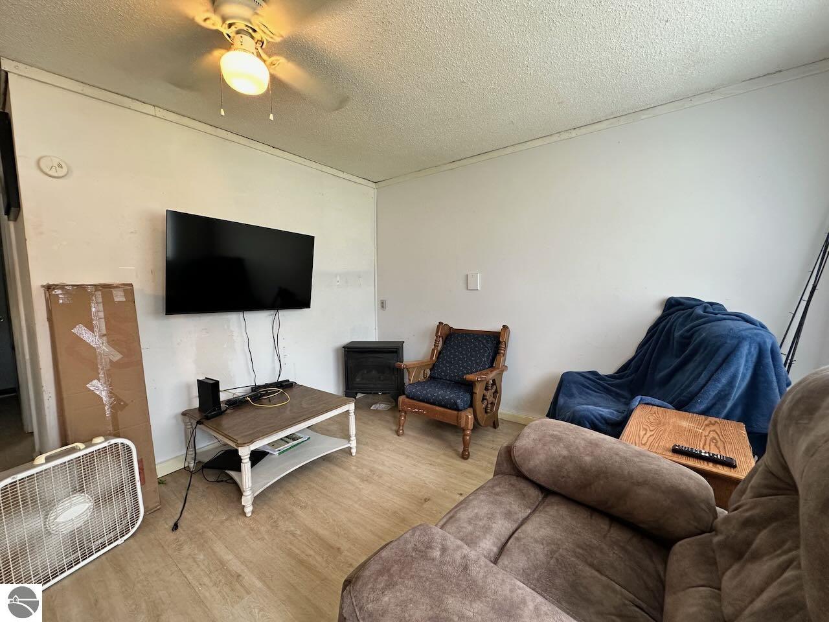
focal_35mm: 14
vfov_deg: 85.7
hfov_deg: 102.1
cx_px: 414
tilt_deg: -3.6
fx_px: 335
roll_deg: +0.7
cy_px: 311
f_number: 2.2
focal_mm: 2.22
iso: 200
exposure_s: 1/120
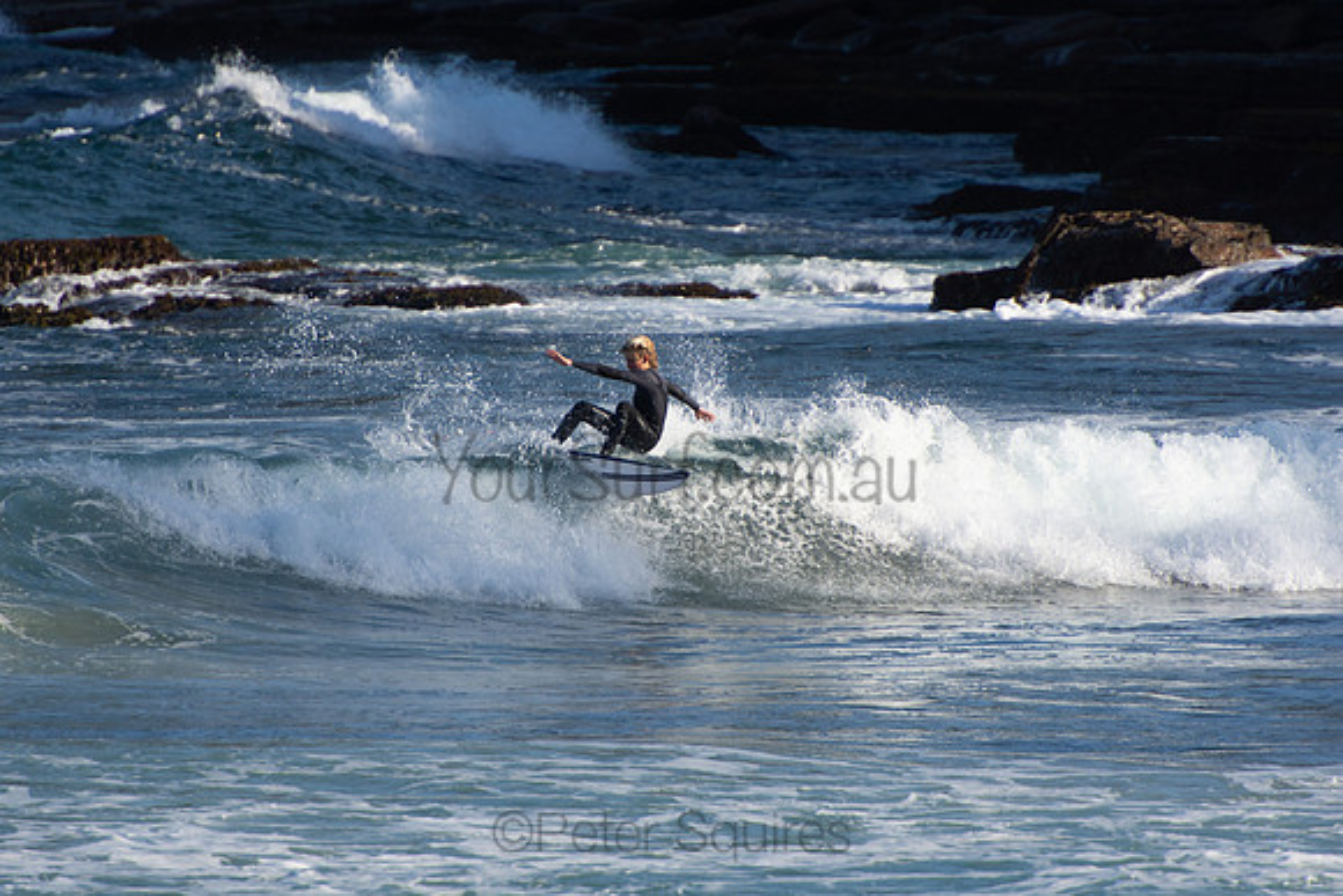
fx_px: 22388
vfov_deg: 2.3
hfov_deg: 3.4
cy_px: 448
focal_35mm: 600
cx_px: 672
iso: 250
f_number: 5.6
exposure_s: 1/1000
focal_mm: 400
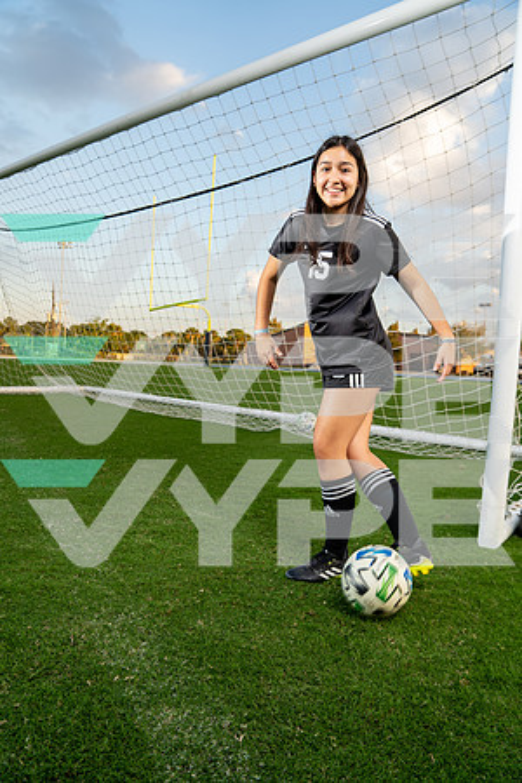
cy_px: 392
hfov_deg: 53.1
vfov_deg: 73.7
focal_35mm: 24
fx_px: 522
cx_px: 261
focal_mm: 24
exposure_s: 1/160
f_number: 4
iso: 160
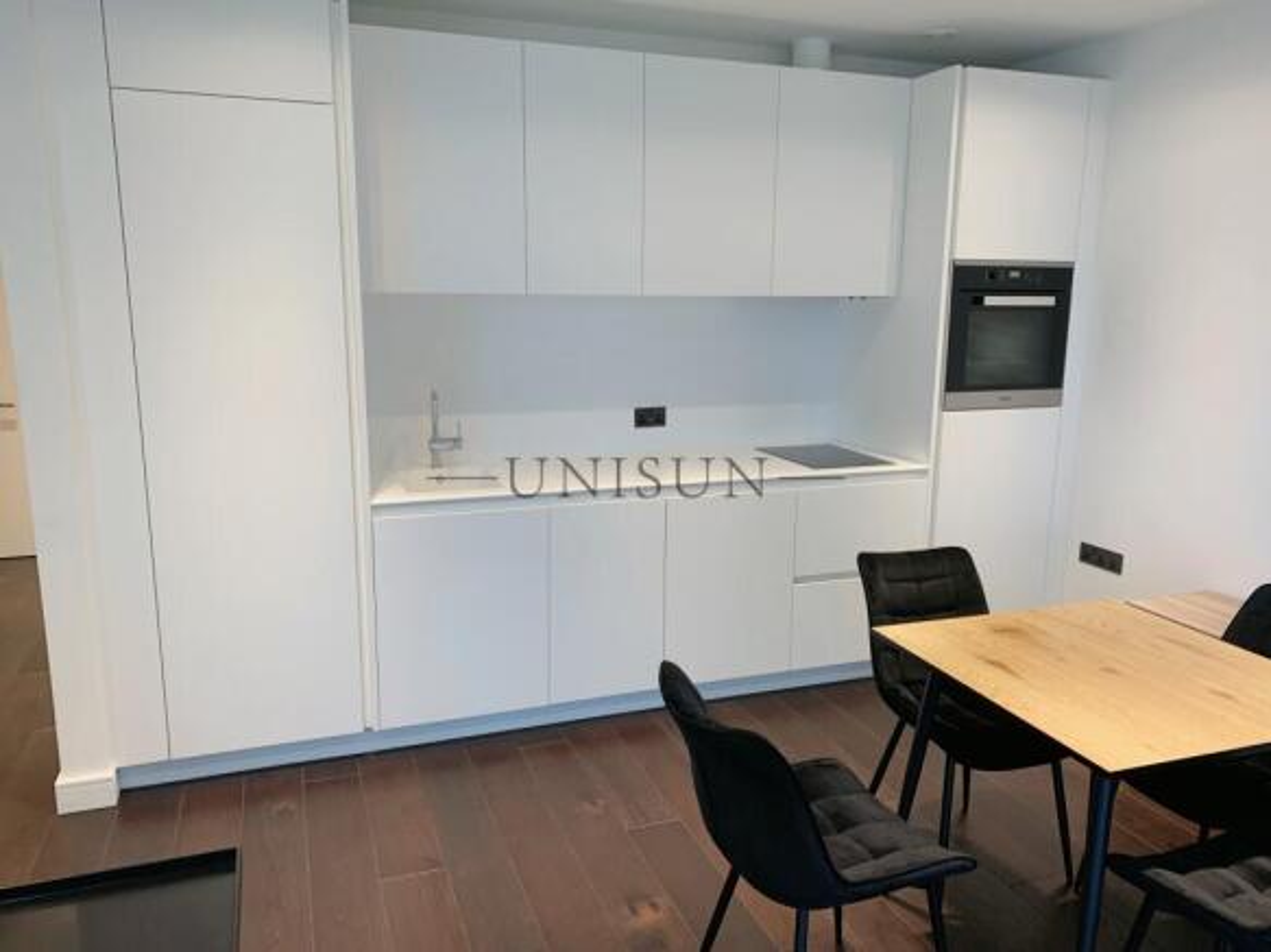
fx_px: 954
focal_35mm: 26
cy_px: 476
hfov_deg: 67.3
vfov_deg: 53.0
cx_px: 636
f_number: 1.8
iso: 100
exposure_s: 1/62
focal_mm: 4.25
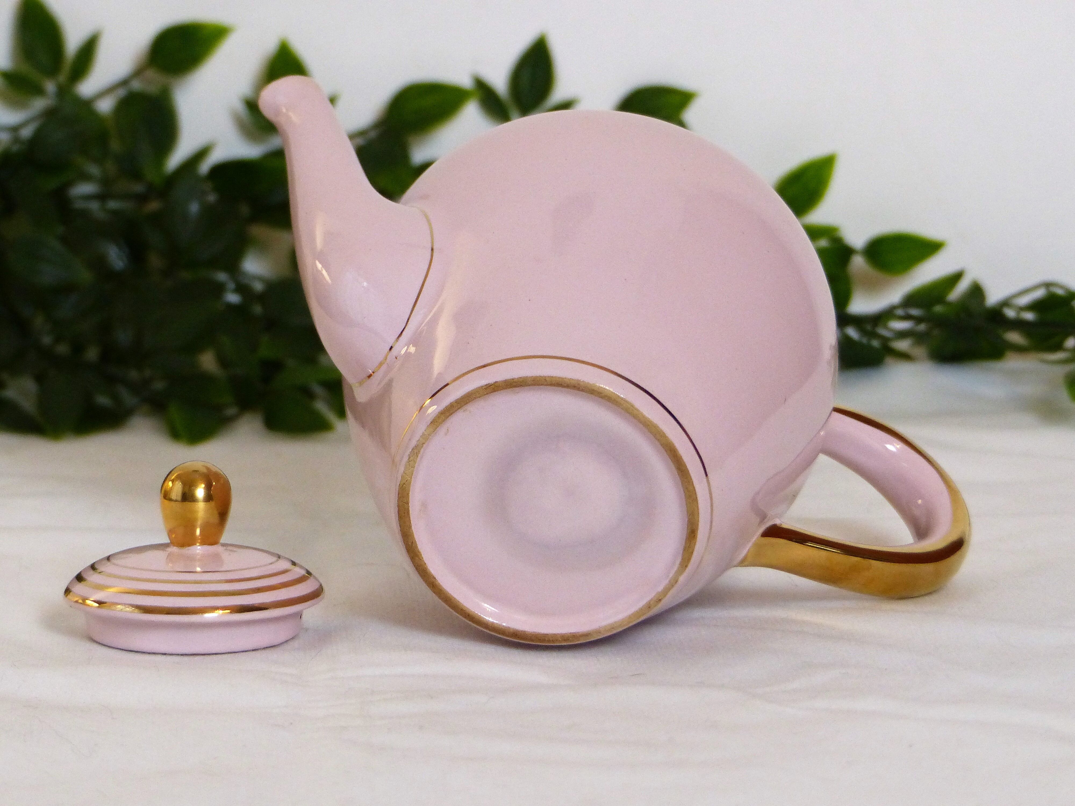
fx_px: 5528
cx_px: 538
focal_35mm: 178
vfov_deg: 8.3
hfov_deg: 11.1
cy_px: 403
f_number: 2.8
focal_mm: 29.2
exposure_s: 1/80
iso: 320
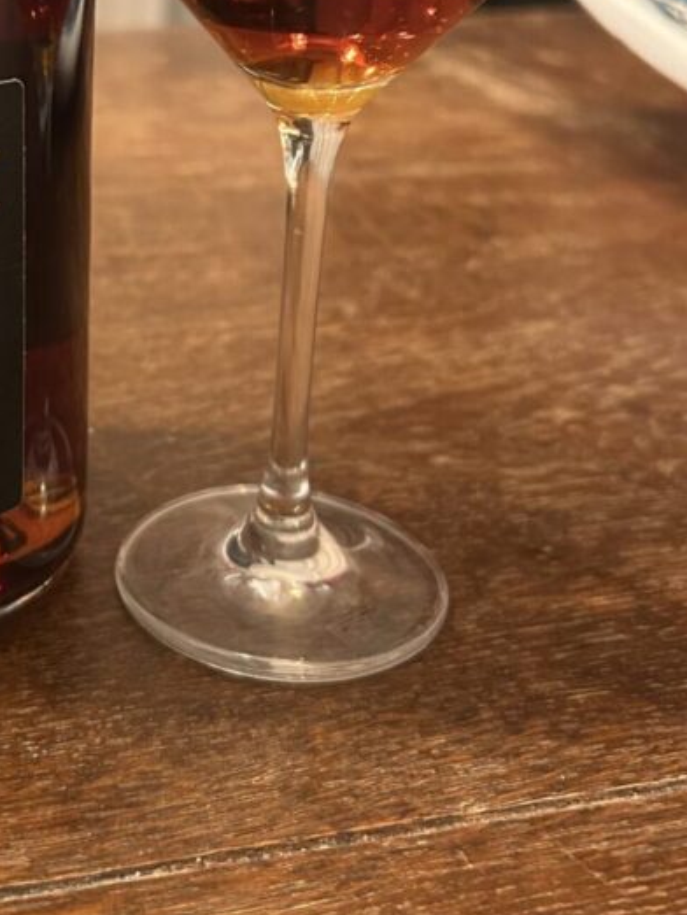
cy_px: 258
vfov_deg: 36.8
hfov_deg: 27.6
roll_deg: -1.4
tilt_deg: -19.8
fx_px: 1348
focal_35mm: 51
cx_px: 70
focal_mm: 5.7
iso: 500
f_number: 1.5
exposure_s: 1/40
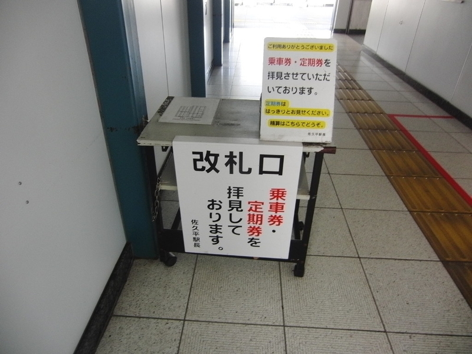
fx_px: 327
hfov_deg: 71.6
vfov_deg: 56.8
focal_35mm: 24
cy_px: 177
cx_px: 236
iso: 160
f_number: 3.2
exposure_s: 1/60
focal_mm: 4.3
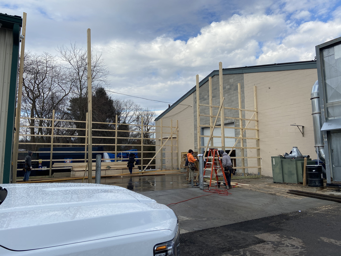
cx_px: 170
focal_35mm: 26
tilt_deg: +7.5
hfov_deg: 67.3
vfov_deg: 53.1
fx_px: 256
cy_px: 128
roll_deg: -0.1
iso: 32
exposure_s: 1/1866
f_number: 1.8
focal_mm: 4.25
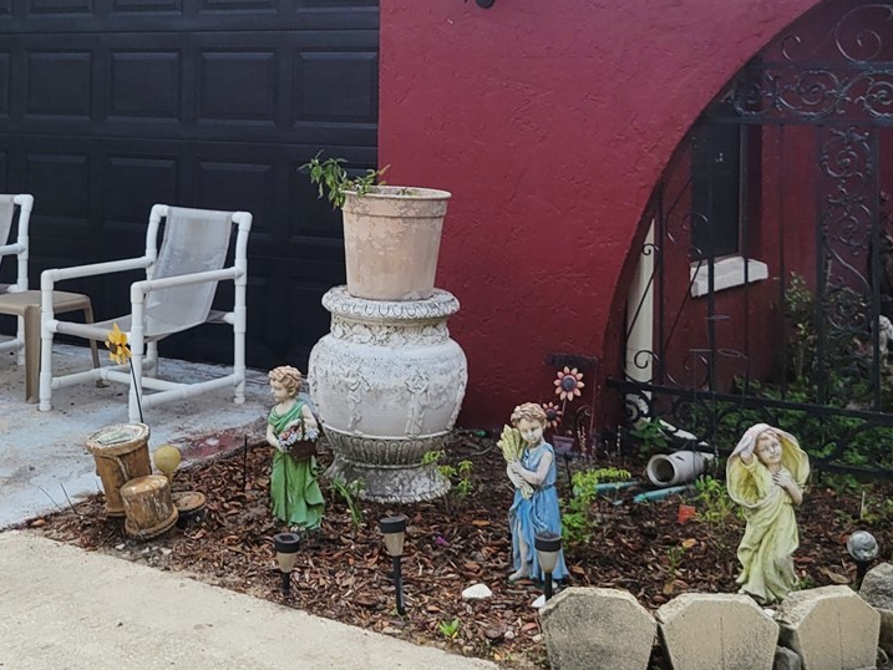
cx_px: 352
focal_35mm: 58
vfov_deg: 24.3
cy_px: 35
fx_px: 1496
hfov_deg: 33.1
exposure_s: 1/1667
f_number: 1.8
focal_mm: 5.4
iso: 40
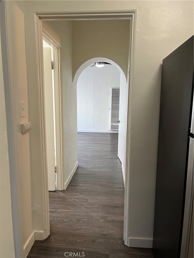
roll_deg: -0.5
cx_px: 97
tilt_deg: -10.5
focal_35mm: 26
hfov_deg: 53.1
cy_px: 129
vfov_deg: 67.3
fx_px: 194
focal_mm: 5.1
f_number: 1.6
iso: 80
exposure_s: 1/60
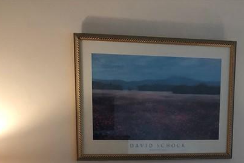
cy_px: 231
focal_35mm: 74
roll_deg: -0.4
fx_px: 502
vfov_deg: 17.0
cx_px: 157
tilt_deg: -10.8
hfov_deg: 27.2
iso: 100
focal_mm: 3.99
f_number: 1.8
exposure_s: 1/11
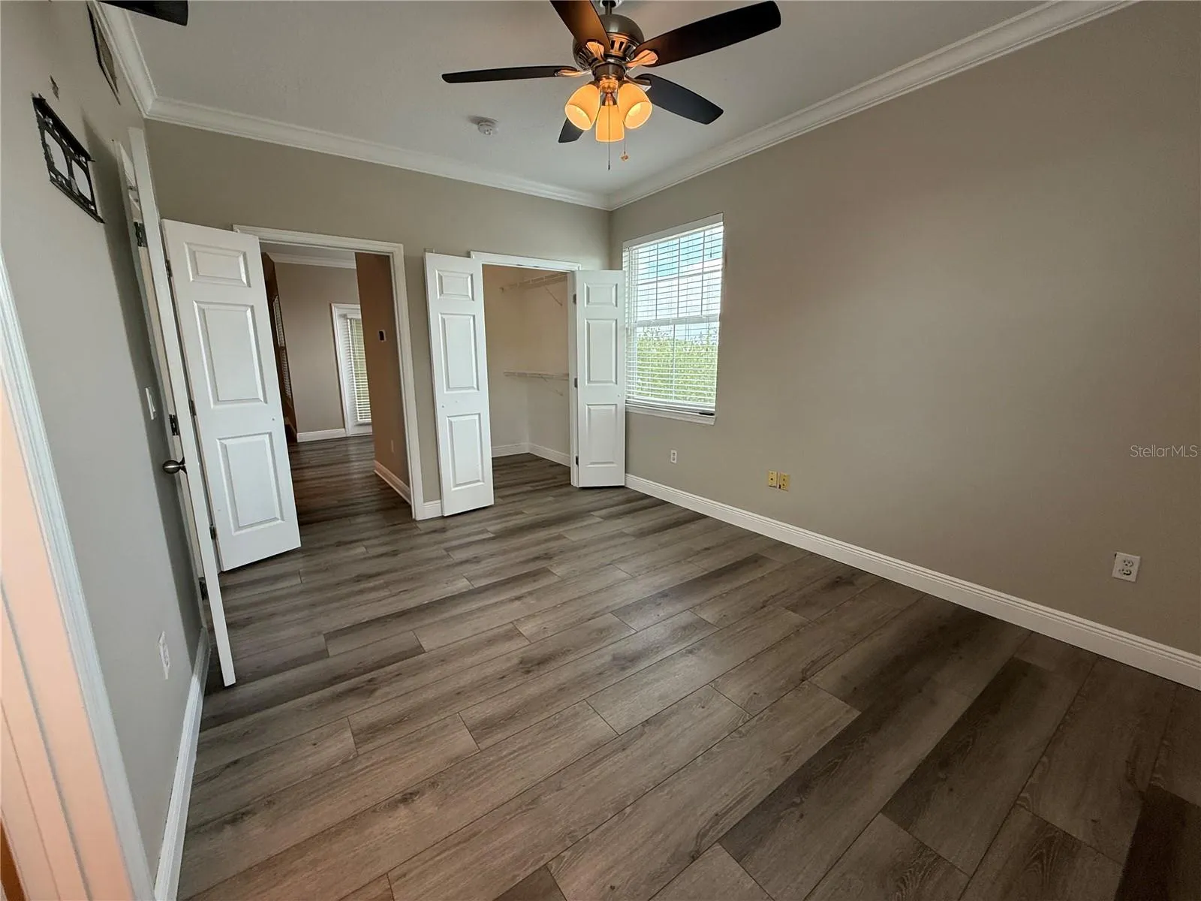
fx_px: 486
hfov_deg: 102.1
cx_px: 600
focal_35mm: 14
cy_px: 450
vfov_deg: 85.7
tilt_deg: -12.8
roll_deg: +0.4
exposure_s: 1/99
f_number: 2.2
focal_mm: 2.22
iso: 100
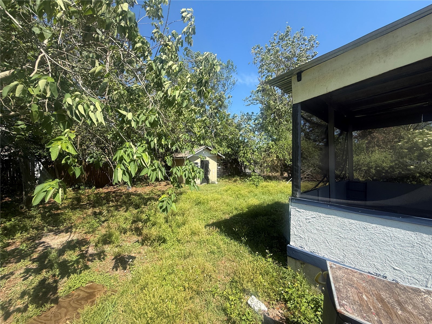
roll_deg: -0.5
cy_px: 162
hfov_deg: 102.1
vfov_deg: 85.7
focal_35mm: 14
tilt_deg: +0.4
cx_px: 216
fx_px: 175
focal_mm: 2.22
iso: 50
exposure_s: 1/1001
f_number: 2.2
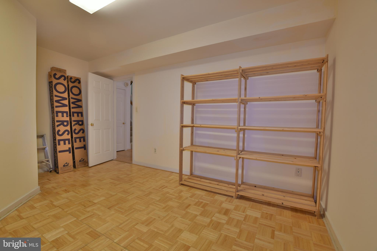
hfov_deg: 100.4
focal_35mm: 15
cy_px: 126
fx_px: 157
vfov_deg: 77.3
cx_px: 188
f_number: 8
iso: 100
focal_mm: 10
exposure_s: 1
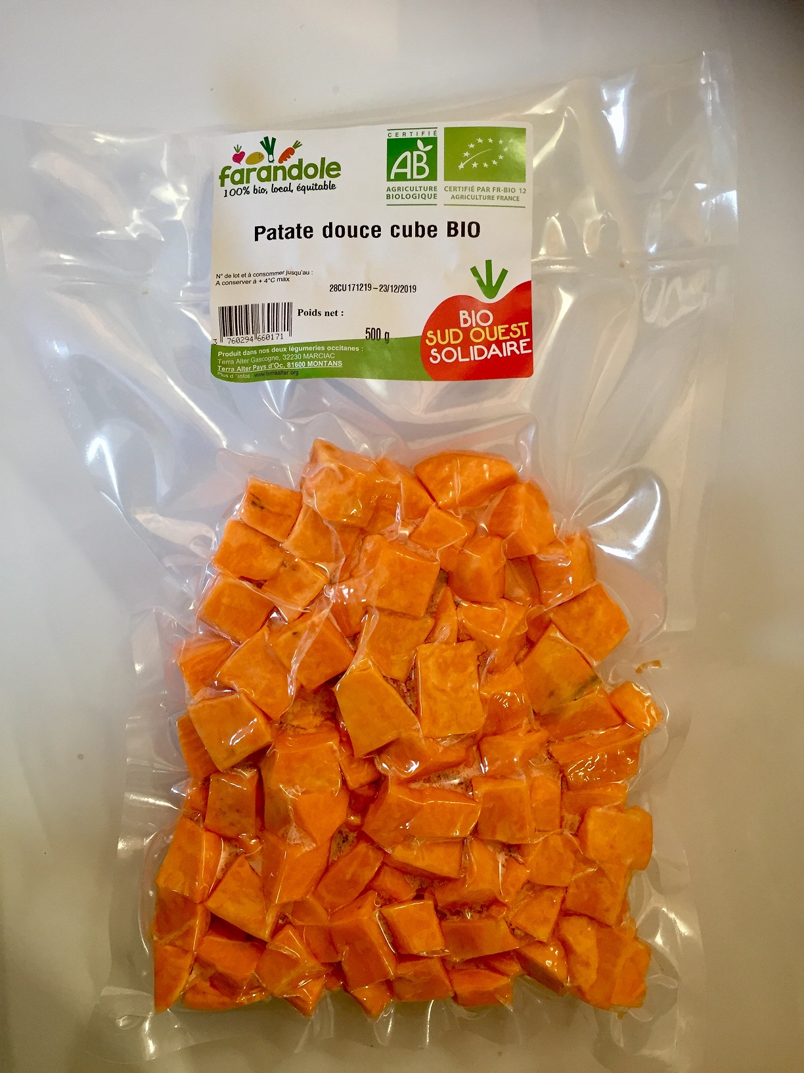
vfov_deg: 61.7
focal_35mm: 29
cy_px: 536
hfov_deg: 48.2
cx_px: 402
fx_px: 898
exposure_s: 1/33
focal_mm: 4.15
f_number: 2.2
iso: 100
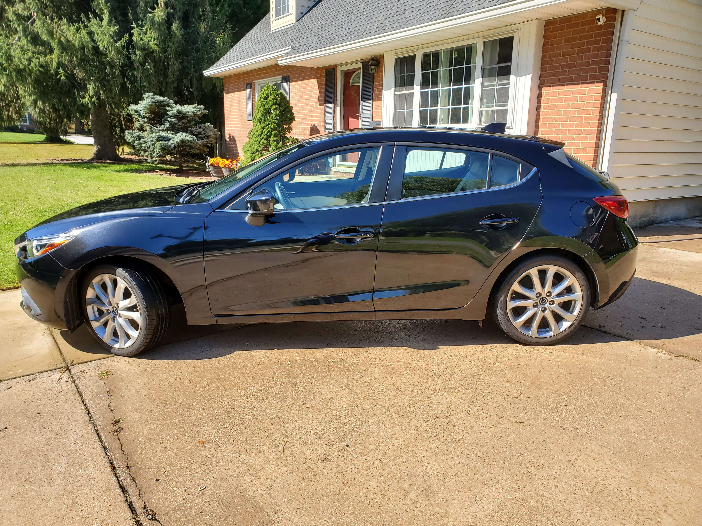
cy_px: 263
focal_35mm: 26
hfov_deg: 67.3
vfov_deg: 53.1
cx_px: 351
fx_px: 527
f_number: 2.4
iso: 50
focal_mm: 4.3
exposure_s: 1/667
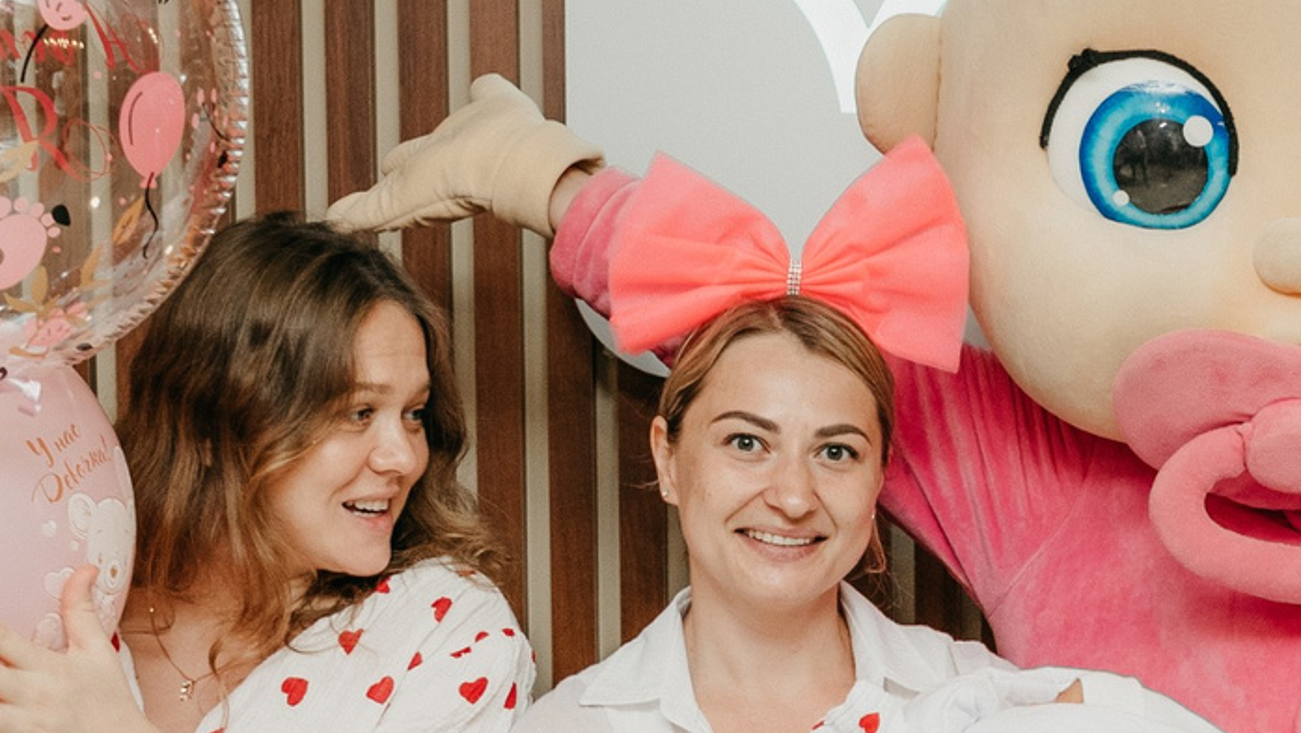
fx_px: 4037
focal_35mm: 117
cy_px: 1045
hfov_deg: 17.9
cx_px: 1301
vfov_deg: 10.1
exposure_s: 1/160
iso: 200
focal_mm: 28
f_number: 4
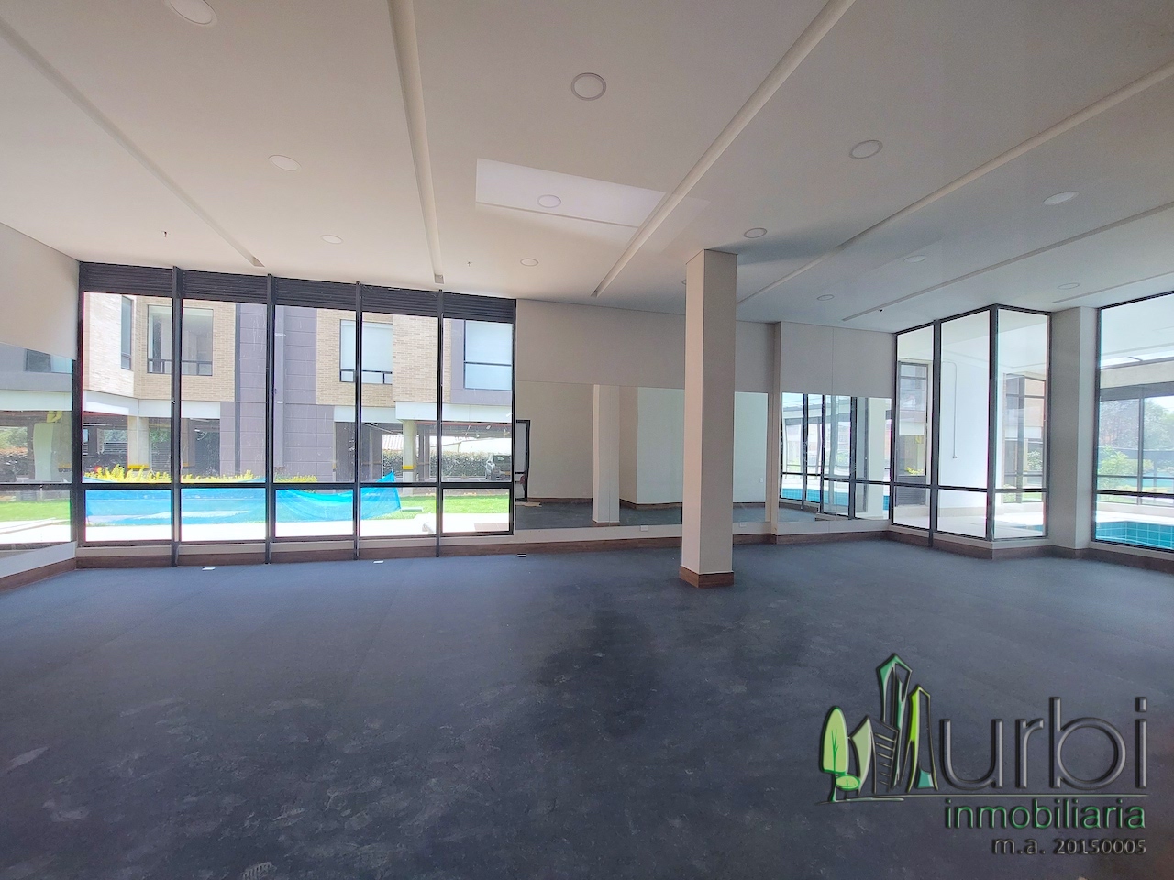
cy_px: 440
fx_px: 441
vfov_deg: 89.9
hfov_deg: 106.2
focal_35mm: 13
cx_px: 587
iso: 50
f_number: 2.2
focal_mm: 1.74
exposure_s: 1/198
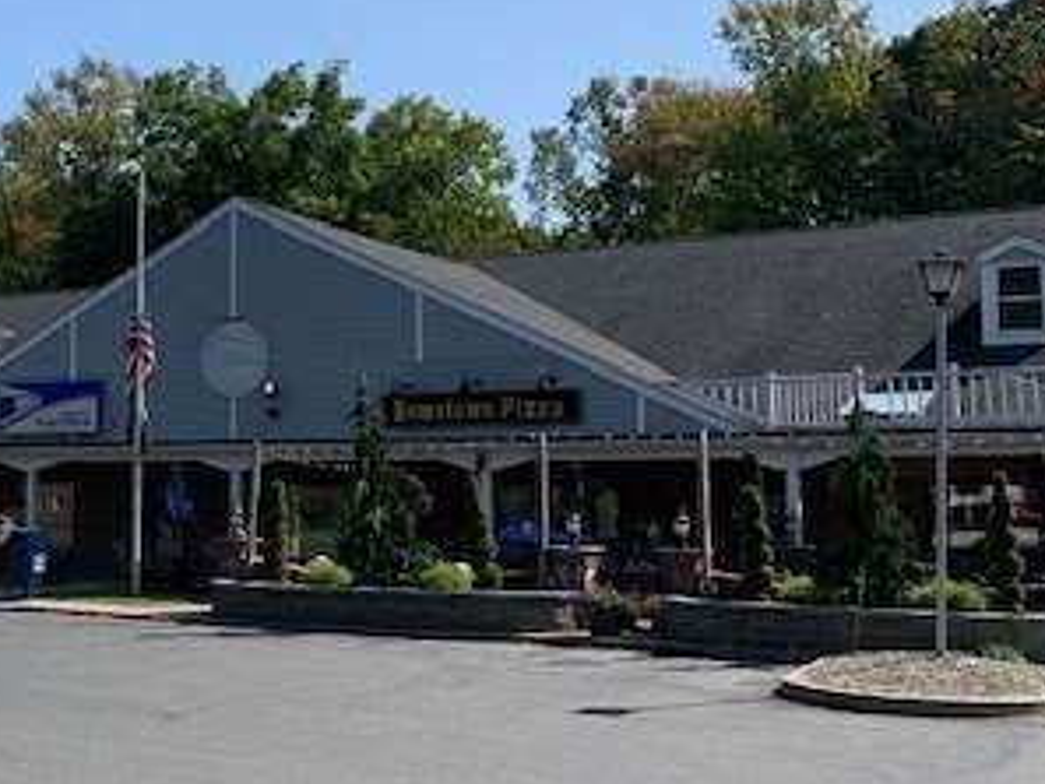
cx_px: 56
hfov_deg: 32.2
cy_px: 369
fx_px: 1691
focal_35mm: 56
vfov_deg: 26.1
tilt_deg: +4.4
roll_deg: -0.9
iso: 25
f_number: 1.8
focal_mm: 4.25
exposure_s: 1/2257
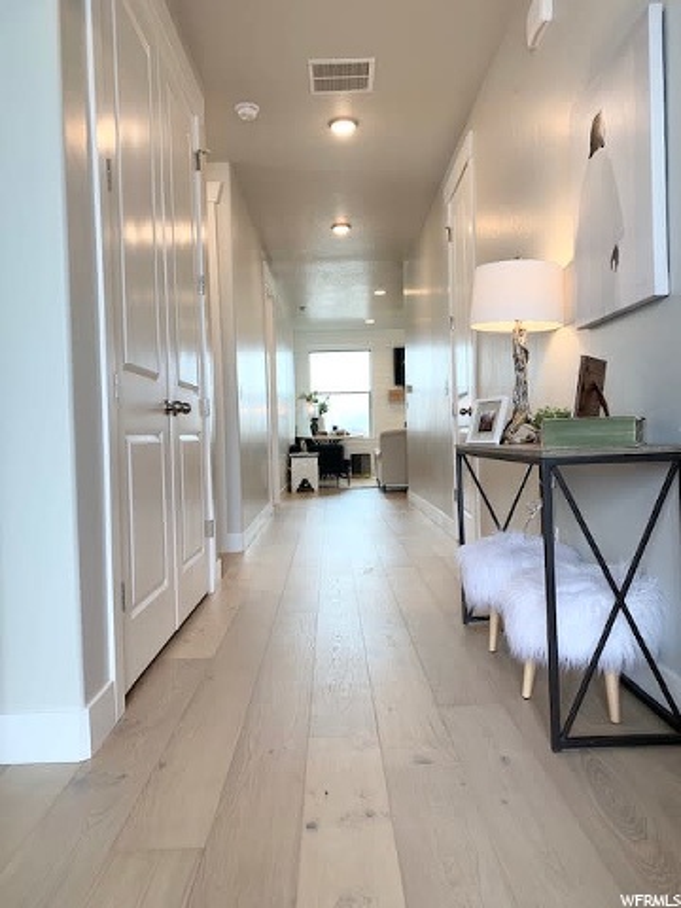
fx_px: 682
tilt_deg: +0.5
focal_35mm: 26
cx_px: 340
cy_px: 454
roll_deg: +2.3
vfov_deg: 67.3
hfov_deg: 53.1
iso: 50
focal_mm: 4.2
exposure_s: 1/60
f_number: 1.8
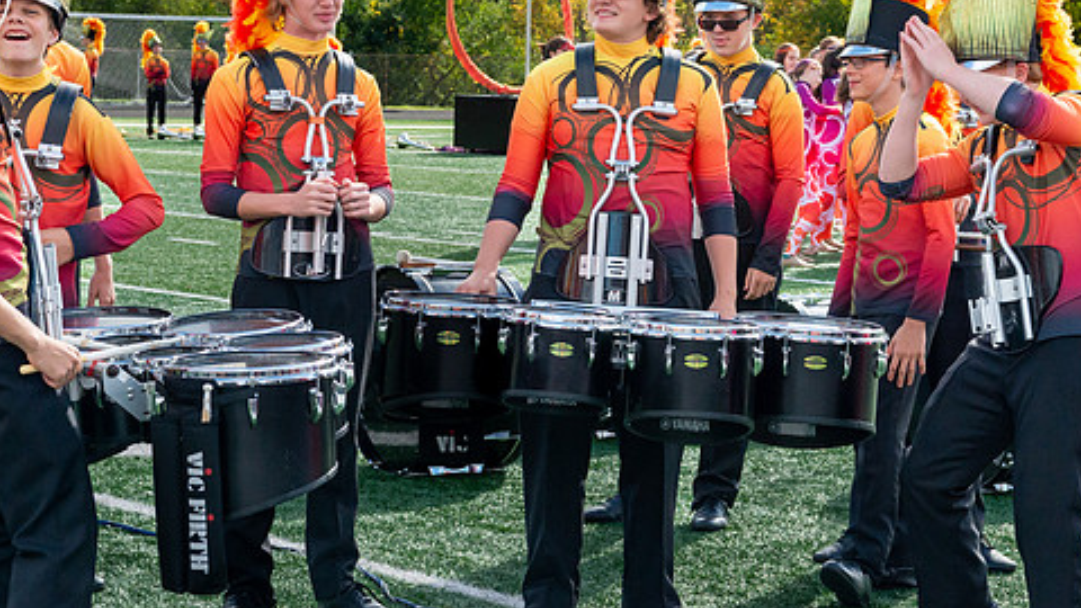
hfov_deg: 20.9
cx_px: 585
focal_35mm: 102
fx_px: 2924
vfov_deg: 11.9
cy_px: 173
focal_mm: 70
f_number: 10
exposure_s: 1/1600
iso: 1600
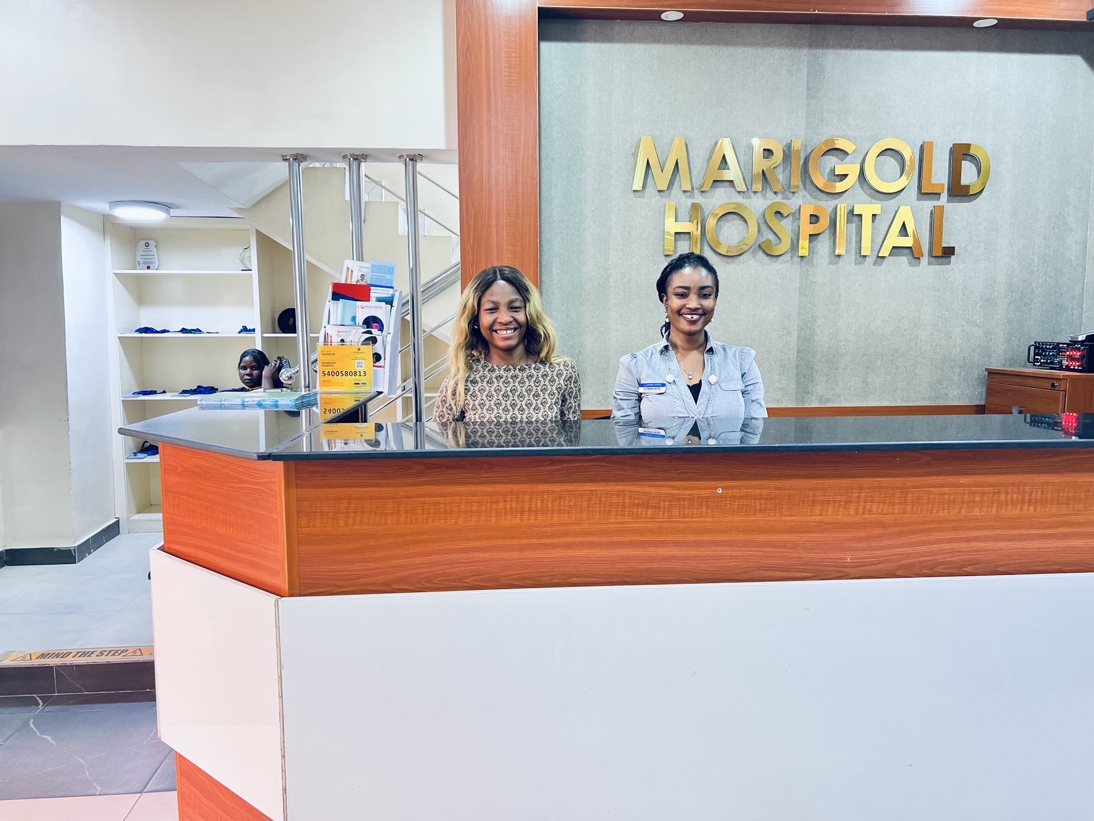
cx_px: 547
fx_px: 822
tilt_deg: -6.6
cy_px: 410
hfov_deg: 67.3
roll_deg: -0.3
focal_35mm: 26
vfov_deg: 53.1
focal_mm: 5.7
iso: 250
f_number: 1.5
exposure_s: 1/51
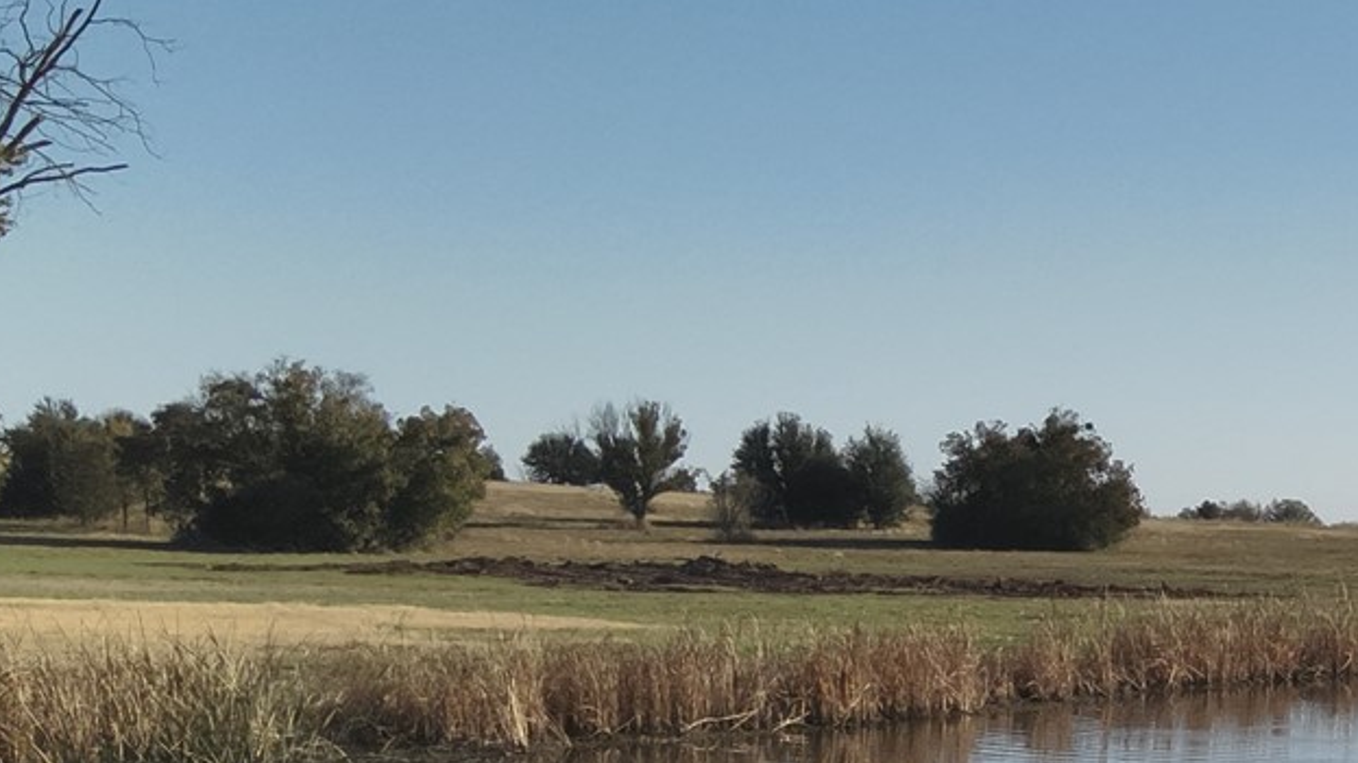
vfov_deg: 14.0
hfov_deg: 22.3
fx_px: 3096
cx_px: 1753
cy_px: 610
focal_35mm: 86
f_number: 2.8
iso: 100
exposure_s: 1/1250
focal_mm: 4.4
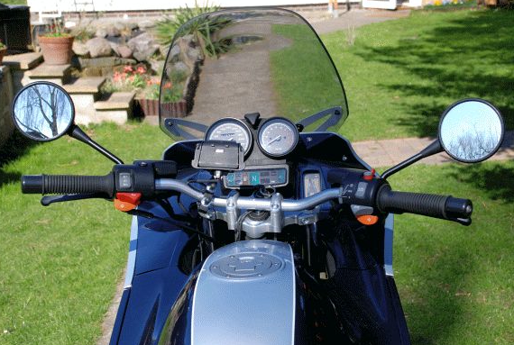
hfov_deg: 31.3
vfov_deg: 21.4
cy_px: 160
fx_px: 916
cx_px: 270
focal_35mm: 64
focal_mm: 38
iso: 100
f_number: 6.3
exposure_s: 1/160
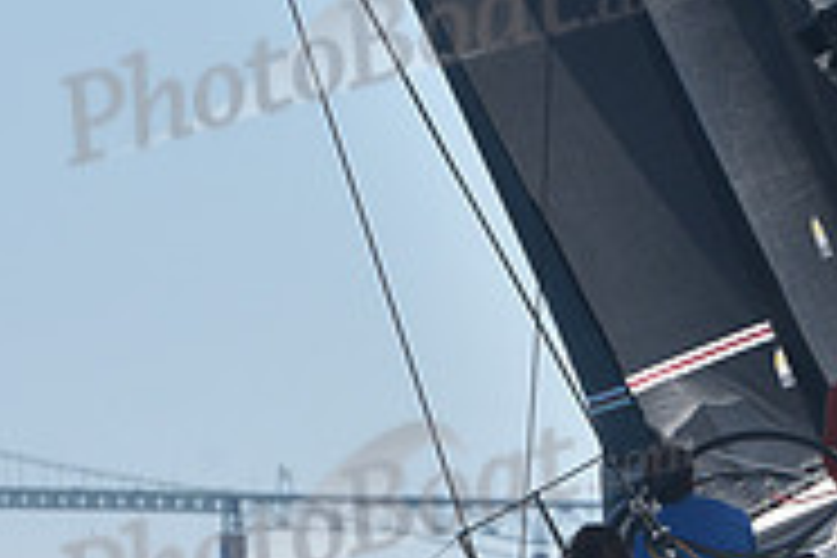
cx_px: 932
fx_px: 13740
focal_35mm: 591
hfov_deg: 3.5
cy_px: 218
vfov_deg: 2.3
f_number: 6.3
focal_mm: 190
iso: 320
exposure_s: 1/800
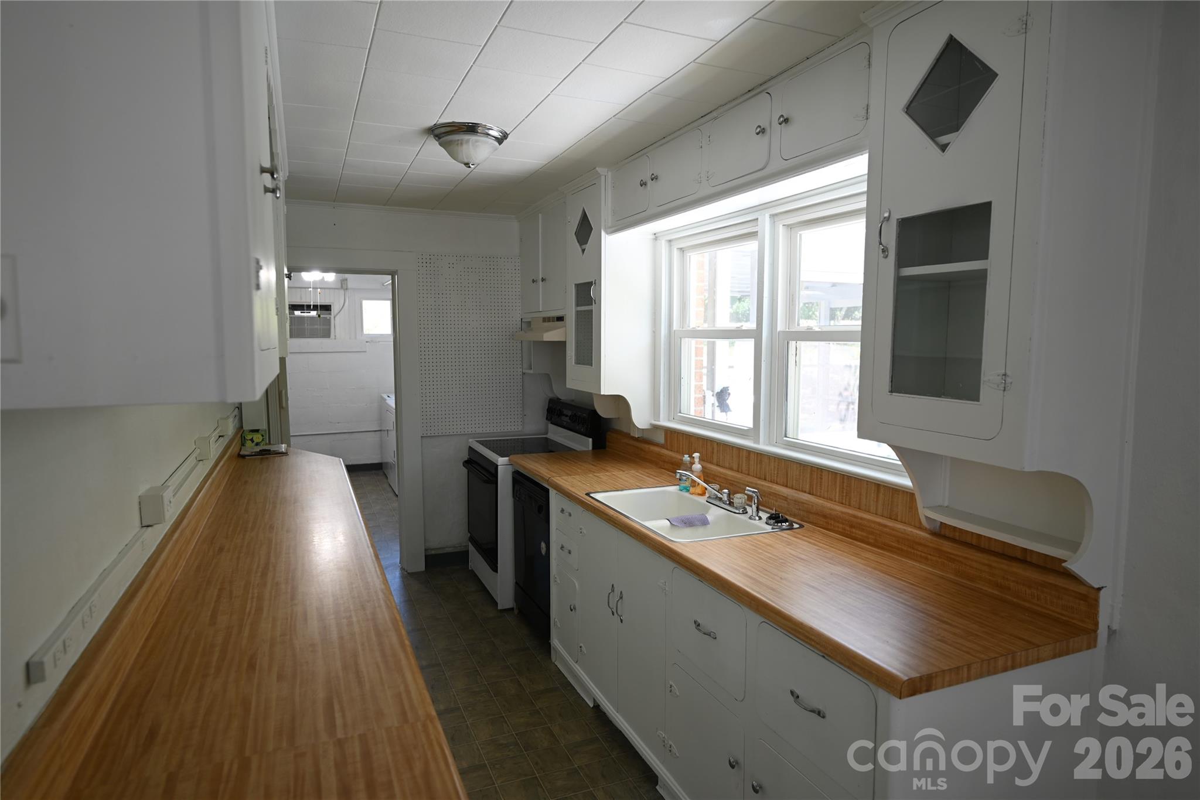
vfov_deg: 60.7
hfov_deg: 82.6
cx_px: 600
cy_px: 400
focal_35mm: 20
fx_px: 683
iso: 100
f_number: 4
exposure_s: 1/20
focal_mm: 20.5
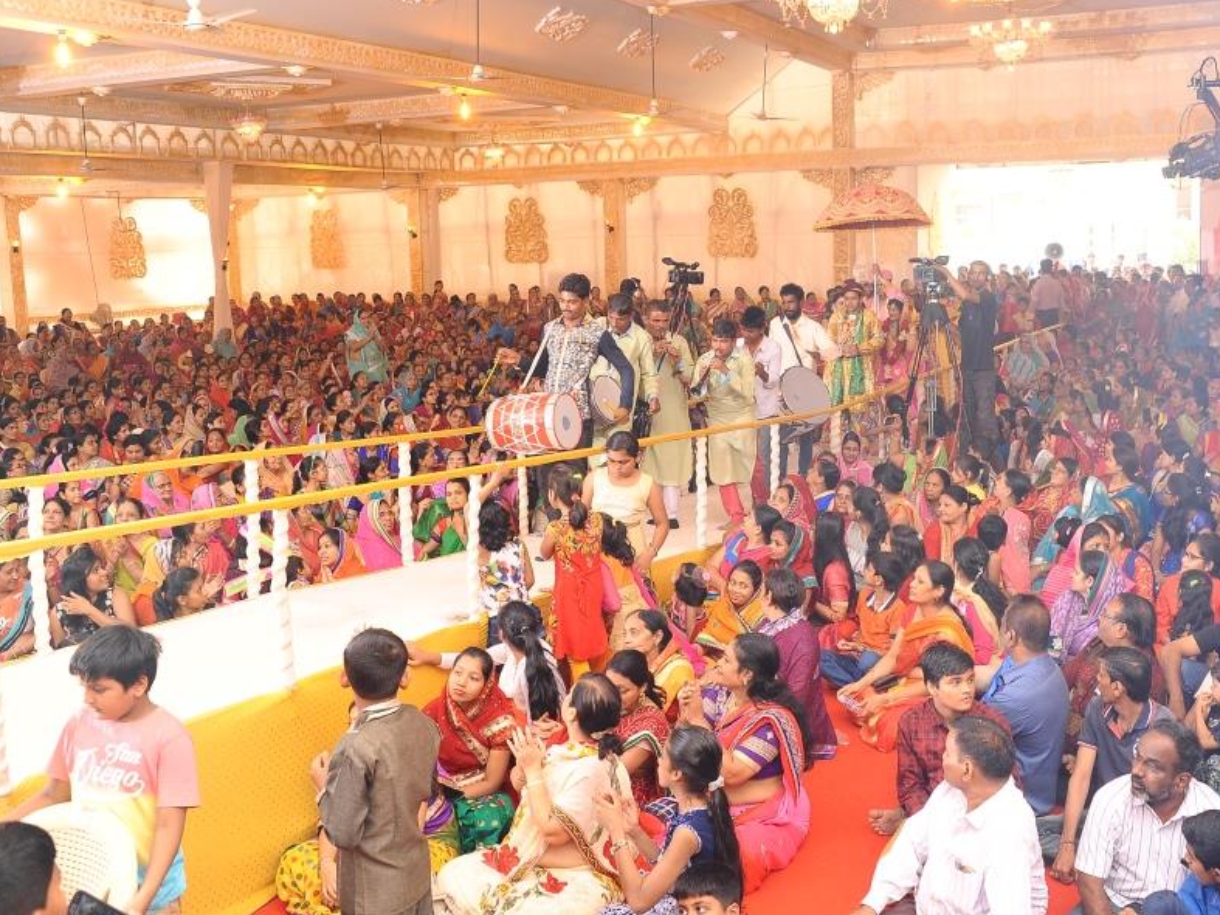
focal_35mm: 40
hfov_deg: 46.7
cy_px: 426
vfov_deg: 35.9
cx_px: 688
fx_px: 1410
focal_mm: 32
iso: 640
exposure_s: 1/160
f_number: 5
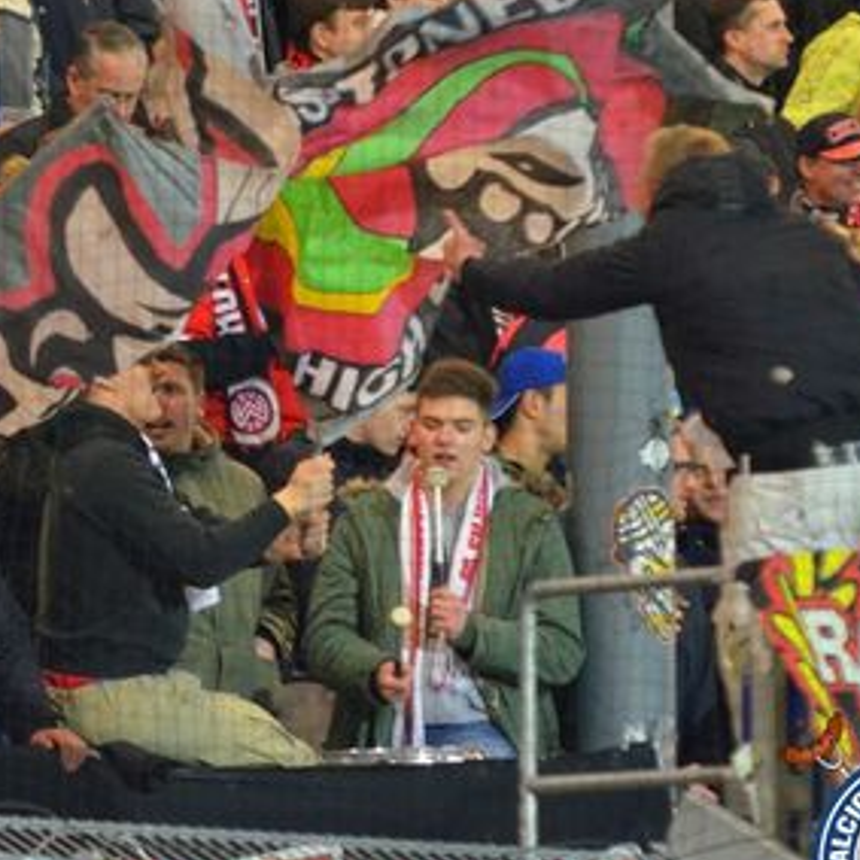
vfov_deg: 3.4
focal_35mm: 514
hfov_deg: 3.4
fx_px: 14447
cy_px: 462
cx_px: 264
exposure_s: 1/320
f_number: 2.8
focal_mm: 200
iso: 3200
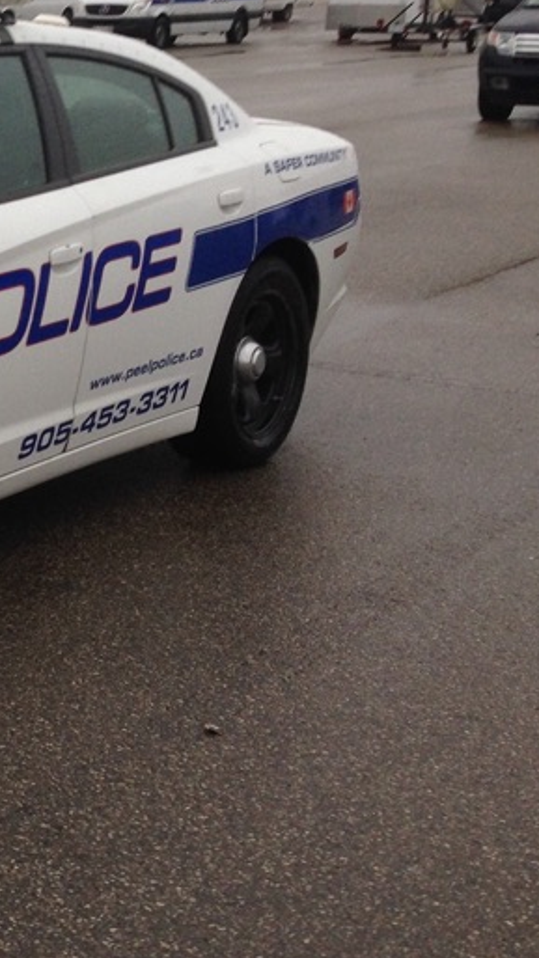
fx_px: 1779
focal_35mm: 70
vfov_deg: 30.0
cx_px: -336
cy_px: 345
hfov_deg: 15.5
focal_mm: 4.12
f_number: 2.4
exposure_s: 1/120
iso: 64
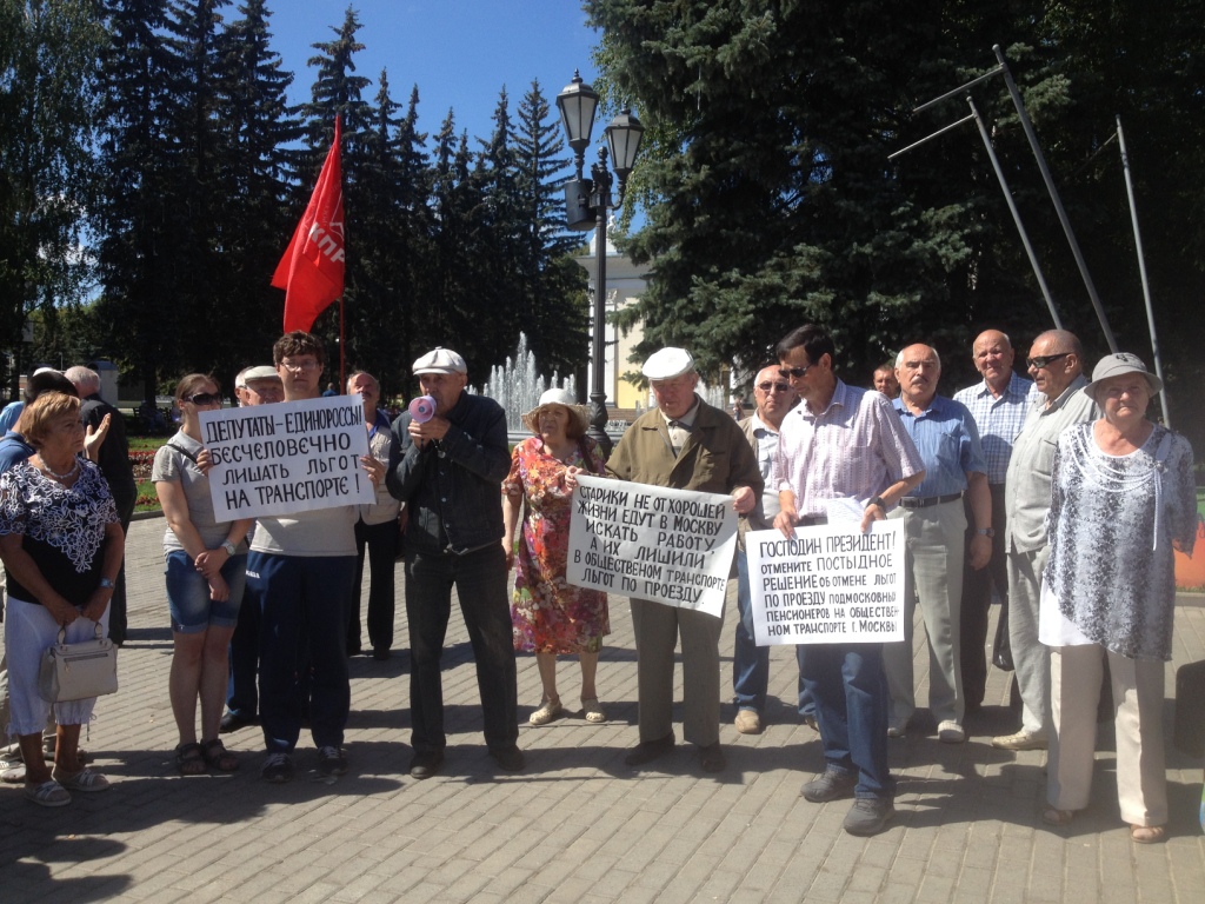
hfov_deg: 52.6
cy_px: 452
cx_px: 602
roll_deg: -1.4
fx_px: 1218
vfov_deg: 40.7
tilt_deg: -8.9
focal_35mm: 35
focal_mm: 4.28
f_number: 2.4
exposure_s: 1/1416
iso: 50
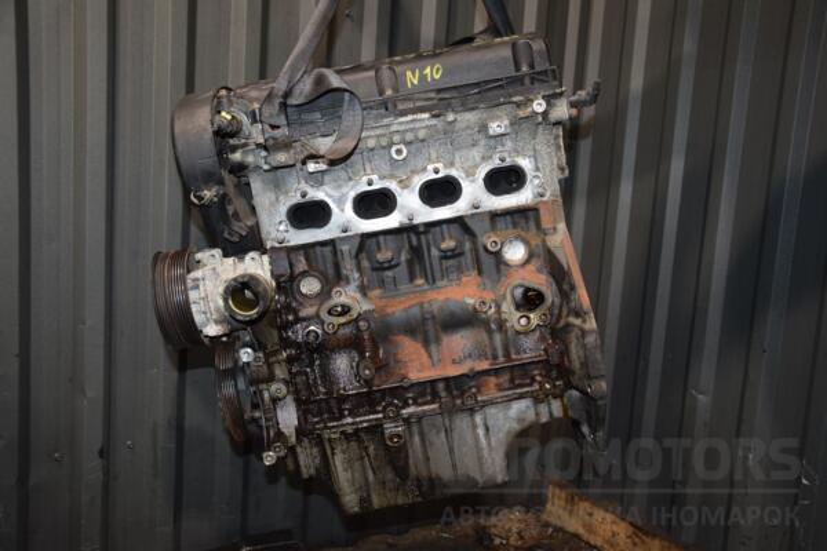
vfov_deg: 35.5
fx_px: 861
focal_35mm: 38
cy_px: 276
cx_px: 414
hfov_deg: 51.3
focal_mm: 25
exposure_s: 1/60
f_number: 5
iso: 800
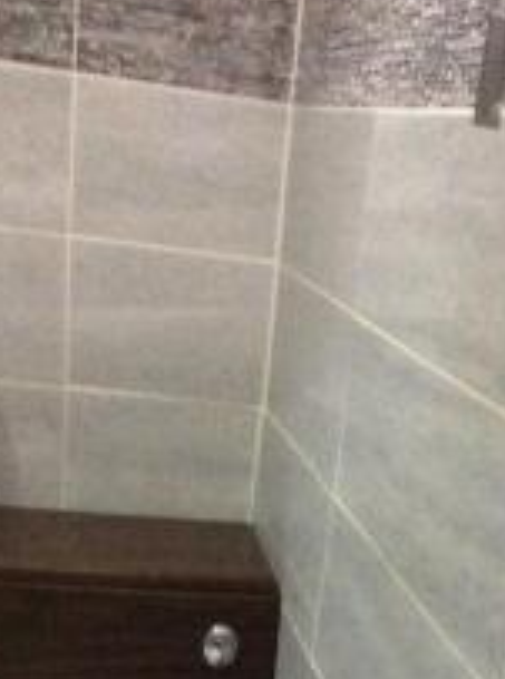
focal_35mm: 69
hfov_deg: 20.9
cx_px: 415
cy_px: 677
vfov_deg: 26.7
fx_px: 1349
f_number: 2.4
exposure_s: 1/25
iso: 250
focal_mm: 3.3
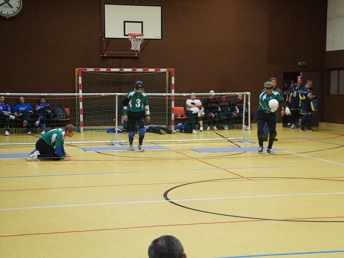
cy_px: 128
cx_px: 174
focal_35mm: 66
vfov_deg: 22.2
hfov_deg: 29.4
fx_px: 656
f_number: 4.5
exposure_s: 1/60
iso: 1600
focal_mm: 40
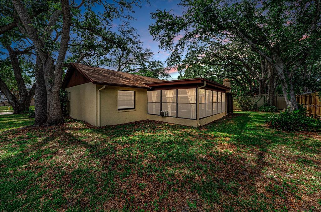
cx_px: 160
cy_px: 106
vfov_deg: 89.7
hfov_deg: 112.7
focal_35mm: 12
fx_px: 107
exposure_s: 1/200
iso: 200
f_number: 7.1
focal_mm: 8
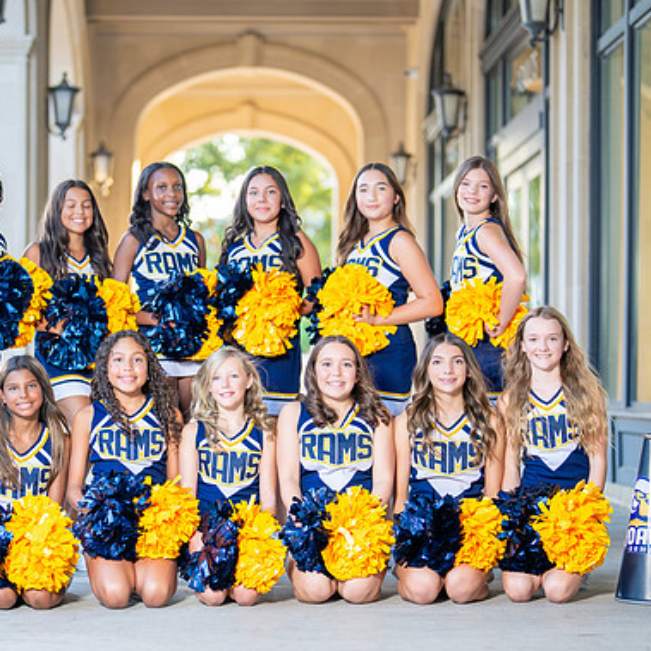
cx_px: 256
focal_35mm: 65
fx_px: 1383
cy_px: 326
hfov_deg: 26.4
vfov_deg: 26.5
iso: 125
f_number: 1.3
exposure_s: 1/400
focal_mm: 50
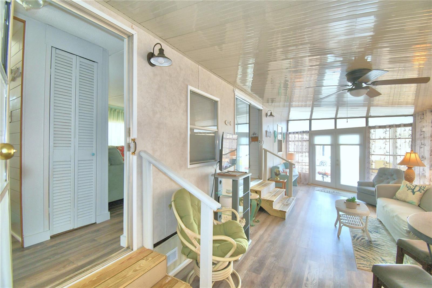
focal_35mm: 15
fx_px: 180
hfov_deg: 100.4
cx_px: 216
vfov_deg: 77.3
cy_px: 144
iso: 180
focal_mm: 10
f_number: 4.5
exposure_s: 1/60
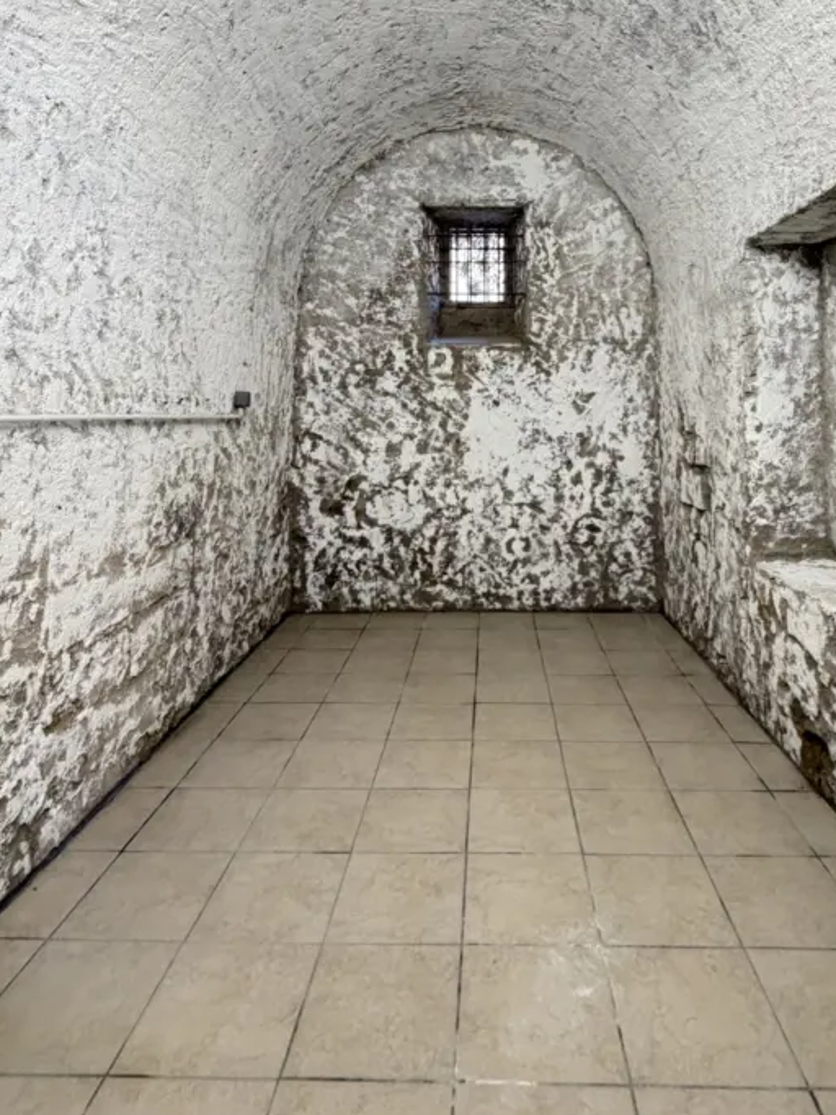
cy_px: 375
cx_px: 475
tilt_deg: +3.1
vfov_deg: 76.6
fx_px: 676
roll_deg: +0.6
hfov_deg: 63.2
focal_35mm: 21
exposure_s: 1/82
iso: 320
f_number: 2.2
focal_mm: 2.22
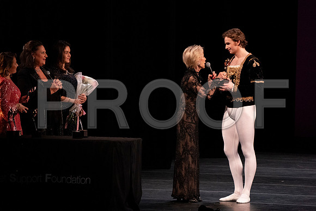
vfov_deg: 3.5
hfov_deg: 5.2
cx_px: 158
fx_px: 3459
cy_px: 106
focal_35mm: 394
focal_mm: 394
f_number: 10
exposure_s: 1/320
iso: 12800
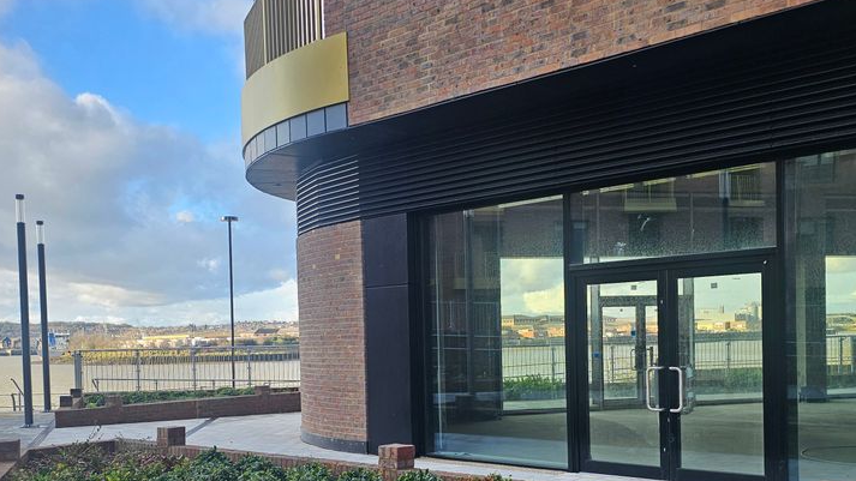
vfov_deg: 30.0
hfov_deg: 51.6
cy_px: 357
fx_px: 885
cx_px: 411
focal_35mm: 39
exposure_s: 1/103
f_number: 1.7
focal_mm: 6.3
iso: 10
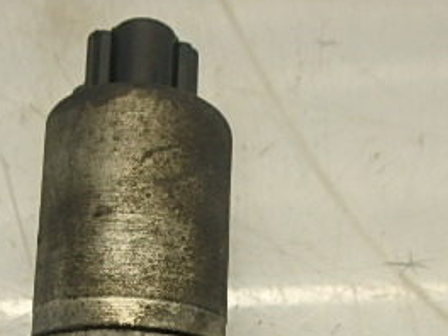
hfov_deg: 37.1
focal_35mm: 51
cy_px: 397
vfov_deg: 25.7
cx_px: 154
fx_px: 660
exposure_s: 1/60
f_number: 3.5
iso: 160
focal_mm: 3.7
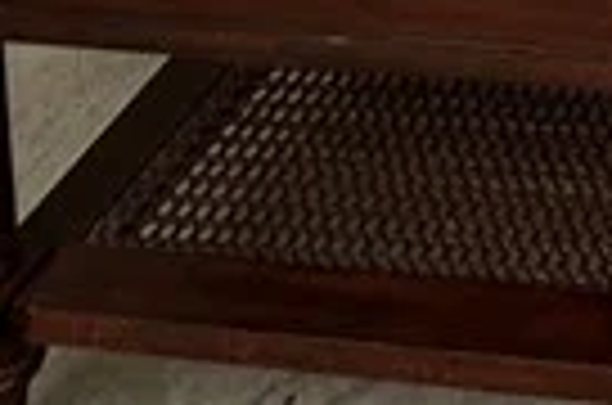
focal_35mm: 110
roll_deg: +0.1
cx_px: 1148
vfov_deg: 8.4
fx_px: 1866
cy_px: -1084
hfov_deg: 15.6
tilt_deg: -5.6
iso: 40
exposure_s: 1/257
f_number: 2.2
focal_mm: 2.22
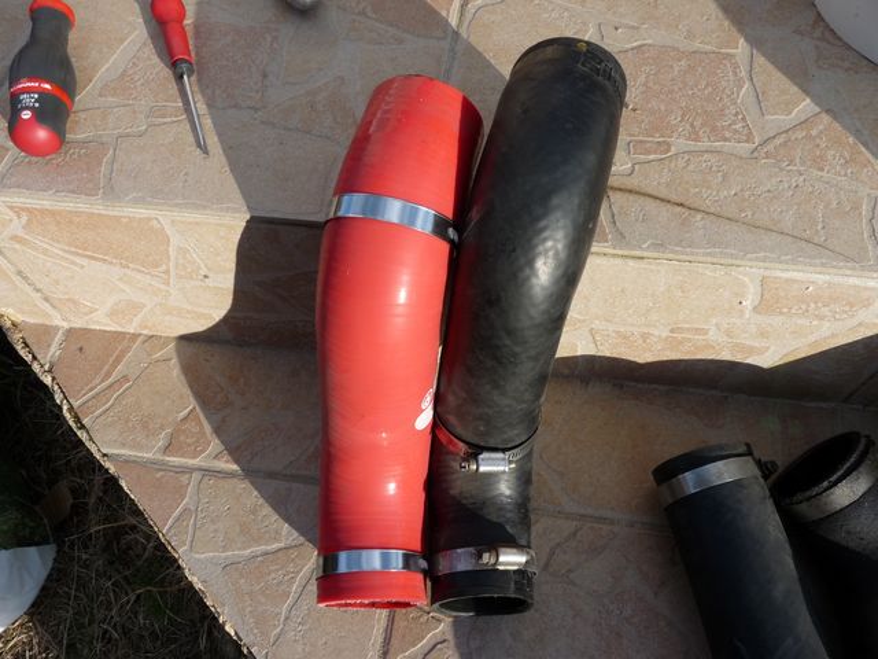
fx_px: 685
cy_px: 330
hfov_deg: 65.3
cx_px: 439
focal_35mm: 27
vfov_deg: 51.4
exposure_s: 1/400
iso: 100
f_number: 5.6
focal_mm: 4.8
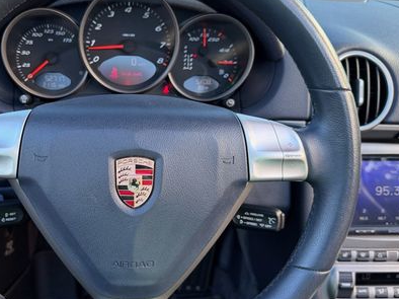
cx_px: 136
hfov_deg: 47.2
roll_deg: -2.0
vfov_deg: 36.8
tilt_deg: -23.2
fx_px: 449
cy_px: 156
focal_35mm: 39
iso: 160
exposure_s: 1/141
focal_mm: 6.76
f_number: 1.78
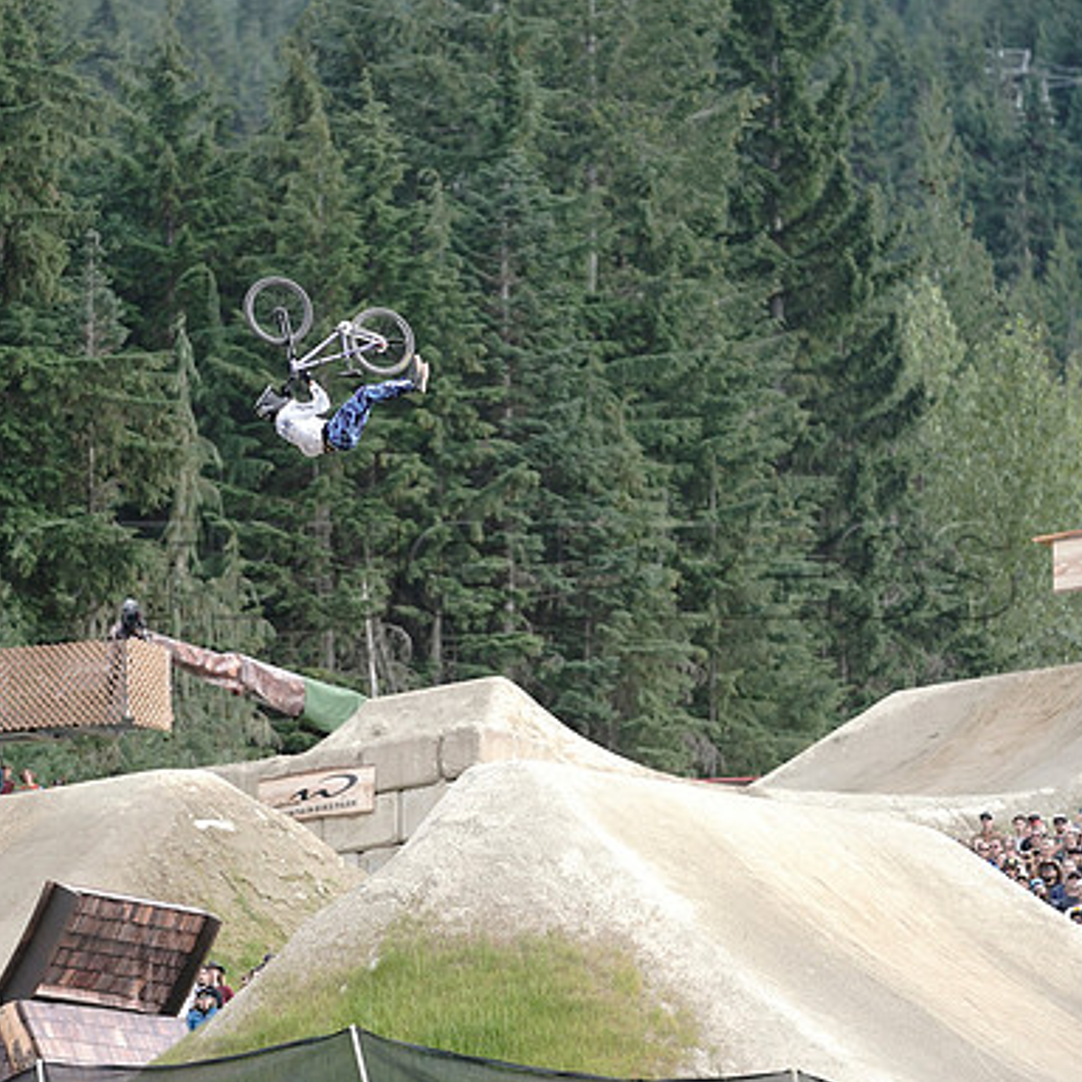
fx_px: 9088
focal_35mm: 257
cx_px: 355
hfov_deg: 6.8
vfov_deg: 6.8
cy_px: 542
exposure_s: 1/1000
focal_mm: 200
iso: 500
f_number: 2.8
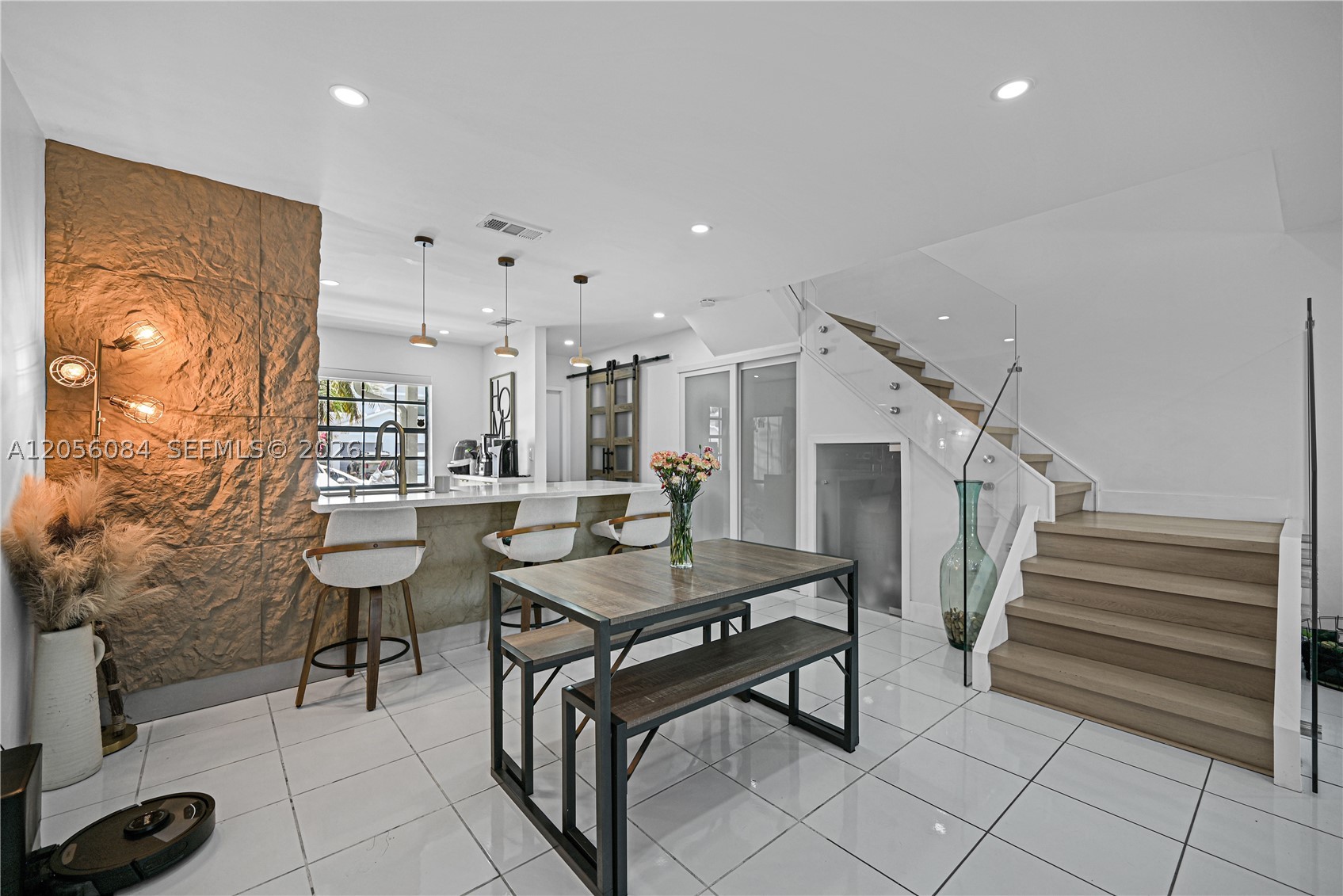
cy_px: 448
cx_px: 672
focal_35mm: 14
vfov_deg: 81.2
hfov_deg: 104.2
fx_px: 522
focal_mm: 14
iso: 100
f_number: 4
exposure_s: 1/25
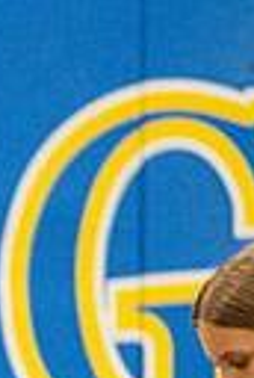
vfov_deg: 1.7
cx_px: -510
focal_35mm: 1227
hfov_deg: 1.1
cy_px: 551
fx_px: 12915
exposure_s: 1/500
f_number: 4
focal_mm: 200
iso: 5600
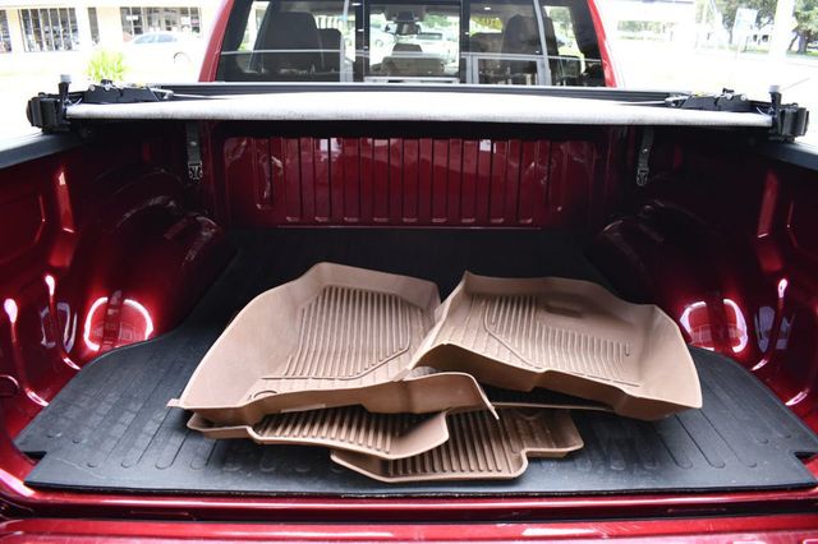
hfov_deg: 67.4
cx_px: 409
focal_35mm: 27
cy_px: 272
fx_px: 613
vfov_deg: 47.9
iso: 560
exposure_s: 1/250
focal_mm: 18
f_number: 3.5
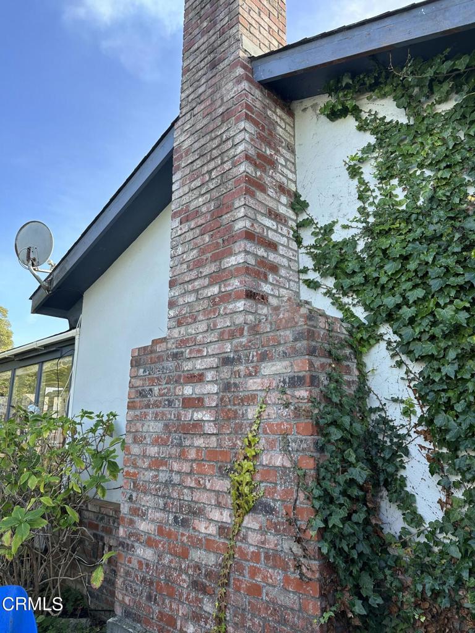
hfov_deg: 56.8
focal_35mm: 24
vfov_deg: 71.6
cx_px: 238
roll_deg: -1.2
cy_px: 316
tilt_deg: +15.0
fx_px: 439
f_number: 1.78
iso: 80
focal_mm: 6.86
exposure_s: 1/529
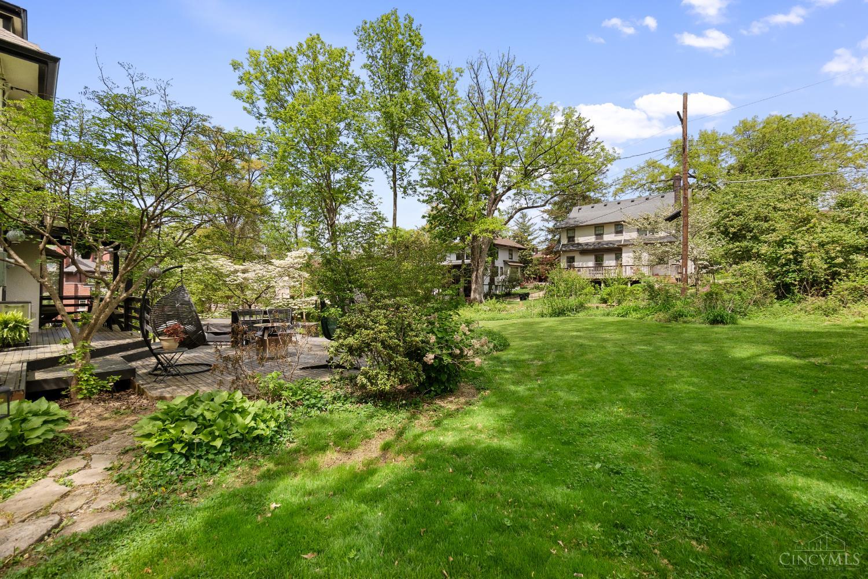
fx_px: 362
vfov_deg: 77.3
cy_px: 290
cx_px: 434
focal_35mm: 15
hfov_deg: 100.4
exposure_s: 1/800
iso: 400
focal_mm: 10
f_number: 8
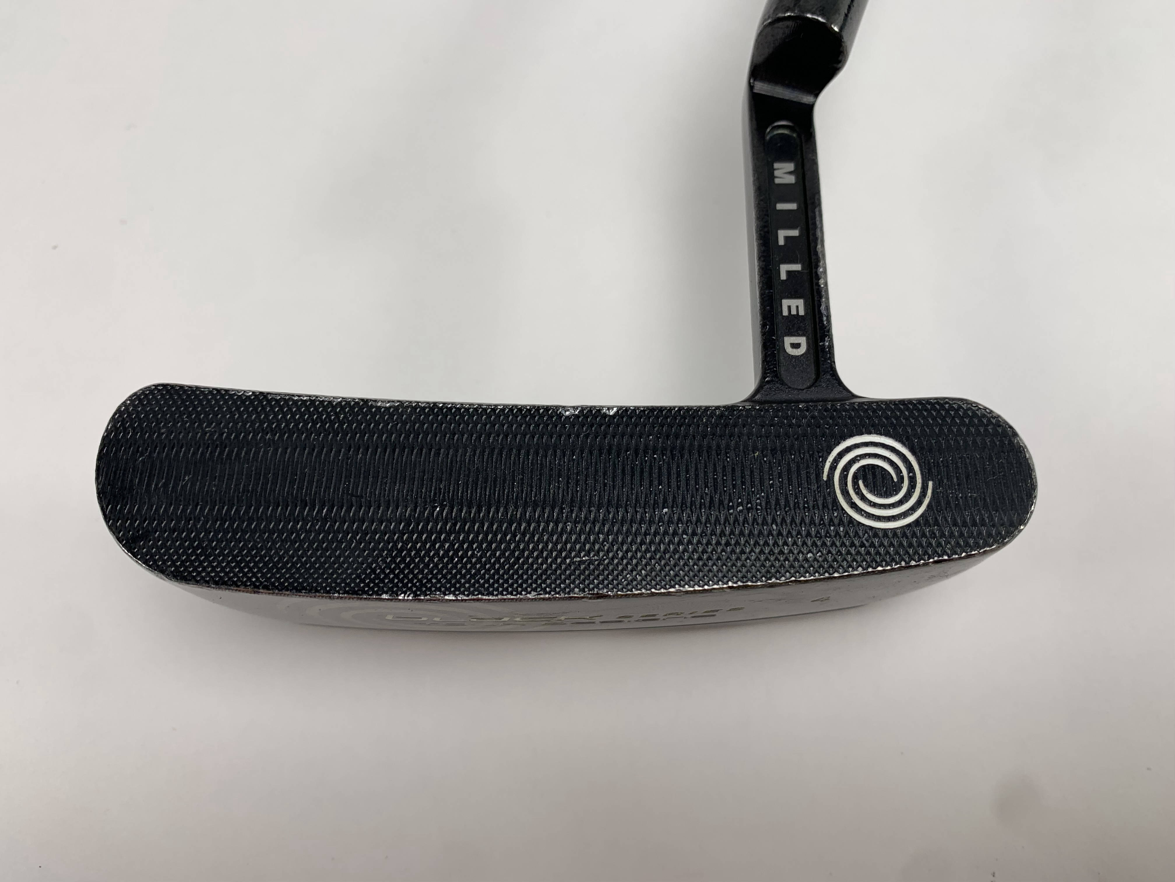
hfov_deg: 67.3
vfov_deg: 53.1
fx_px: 883
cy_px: 441
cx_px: 588
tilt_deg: -73.7
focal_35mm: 26
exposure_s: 1/183
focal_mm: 4.25
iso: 25
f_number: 1.8
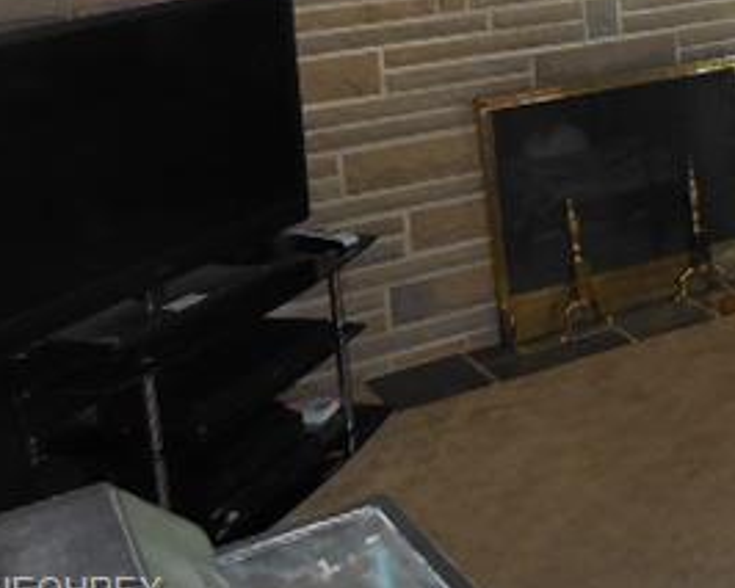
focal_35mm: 61
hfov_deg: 28.0
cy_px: -44
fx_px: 1327
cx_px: 826
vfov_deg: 23.6
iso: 280
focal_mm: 4.6
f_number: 3.5
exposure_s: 1/25
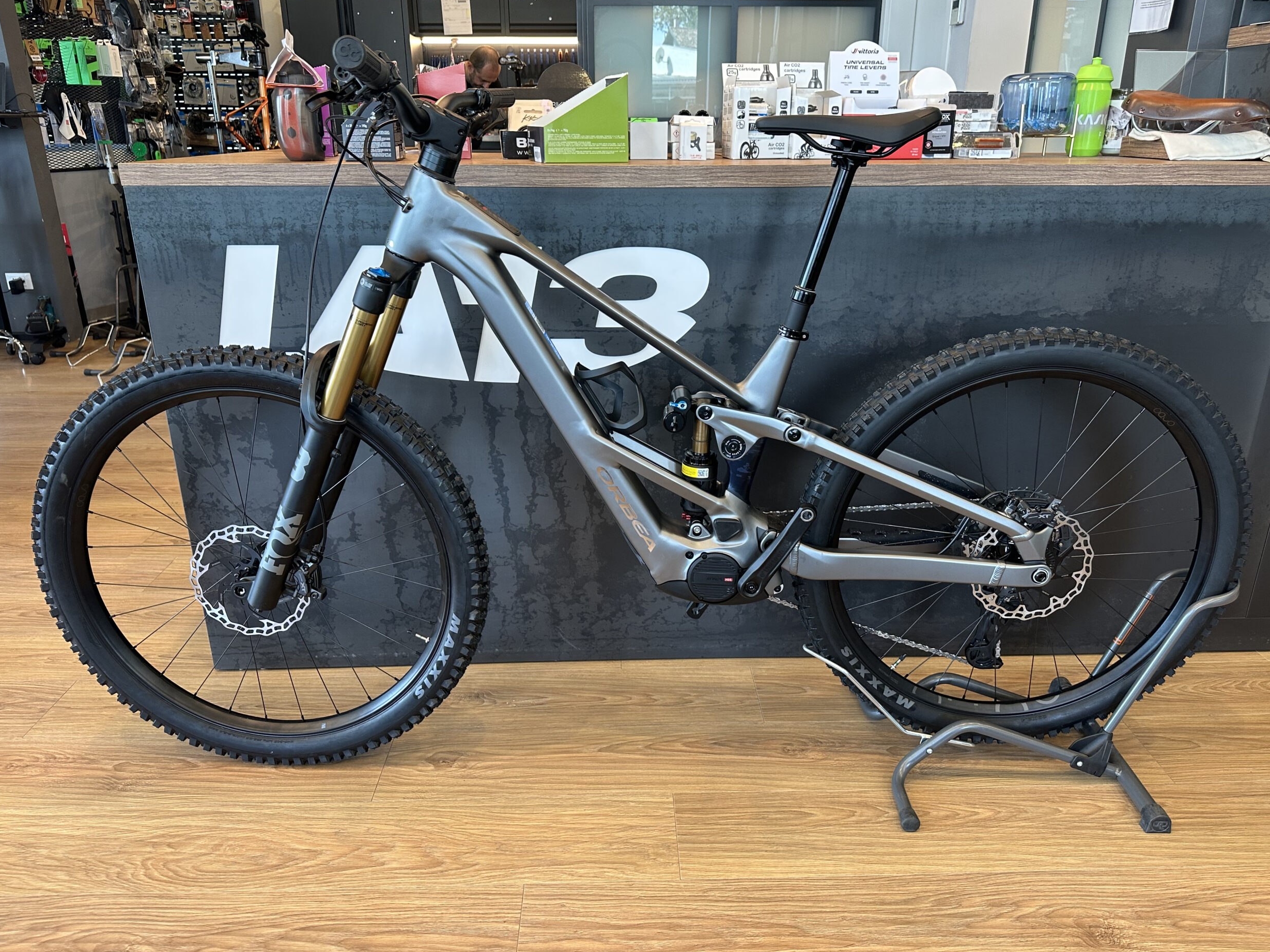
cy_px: 473
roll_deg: +0.0
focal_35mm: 25
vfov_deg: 54.9
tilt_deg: -21.1
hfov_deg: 69.4
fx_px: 917
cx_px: 652
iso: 125
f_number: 1.78
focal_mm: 6.86
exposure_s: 1/100
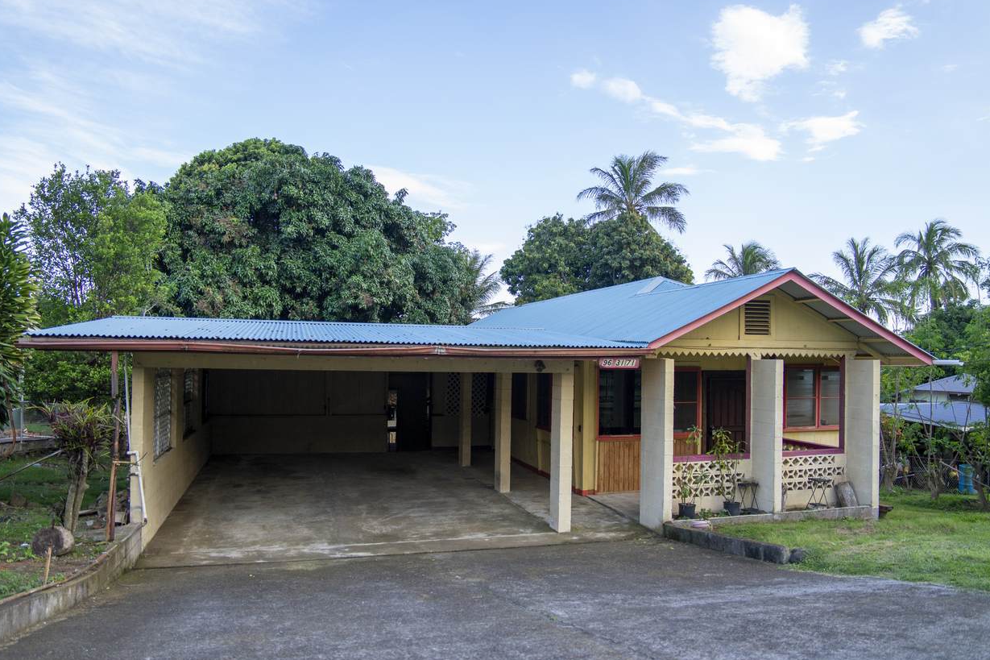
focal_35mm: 25
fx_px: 687
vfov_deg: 51.3
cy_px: 331
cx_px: 506
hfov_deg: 71.5
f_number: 2.8
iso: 400
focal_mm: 24
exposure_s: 1/1250
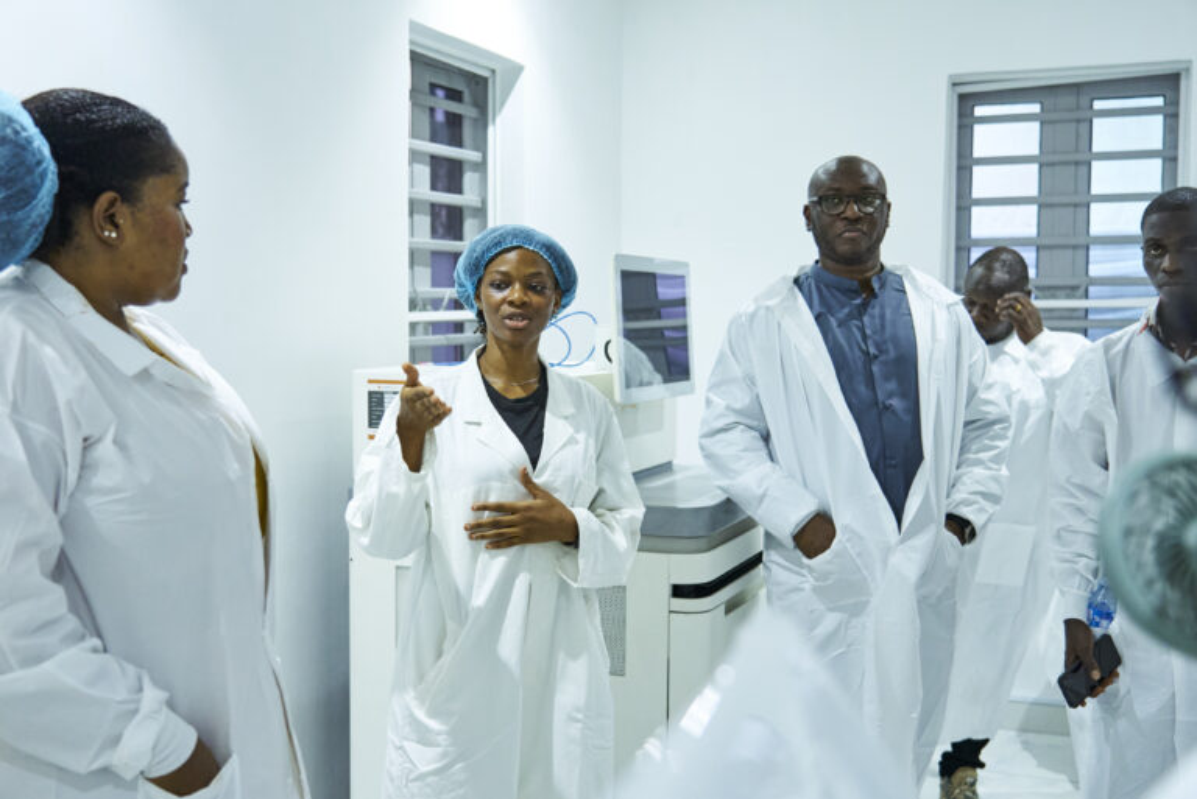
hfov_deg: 48.4
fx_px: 1331
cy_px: 400
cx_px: 598
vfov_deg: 33.4
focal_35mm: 40
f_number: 4
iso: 5000
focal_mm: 40
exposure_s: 1/100
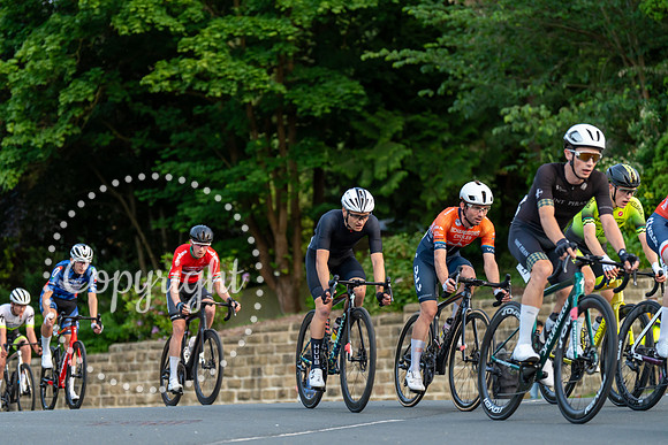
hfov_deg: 19.5
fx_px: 1949
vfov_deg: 13.0
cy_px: 222
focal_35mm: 105
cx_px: 334
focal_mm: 105
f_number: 2.8
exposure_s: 1/1000
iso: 1250
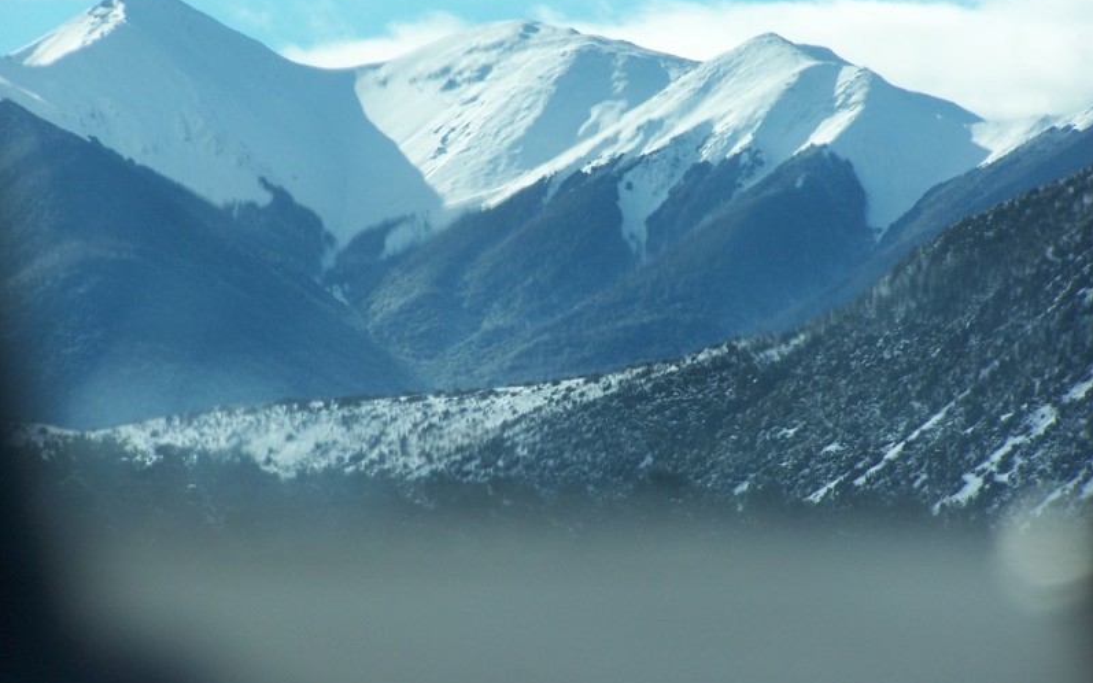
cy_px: 281
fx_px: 8489
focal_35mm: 285
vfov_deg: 4.6
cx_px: 547
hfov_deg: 7.4
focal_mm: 44.4
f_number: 5
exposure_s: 1/500
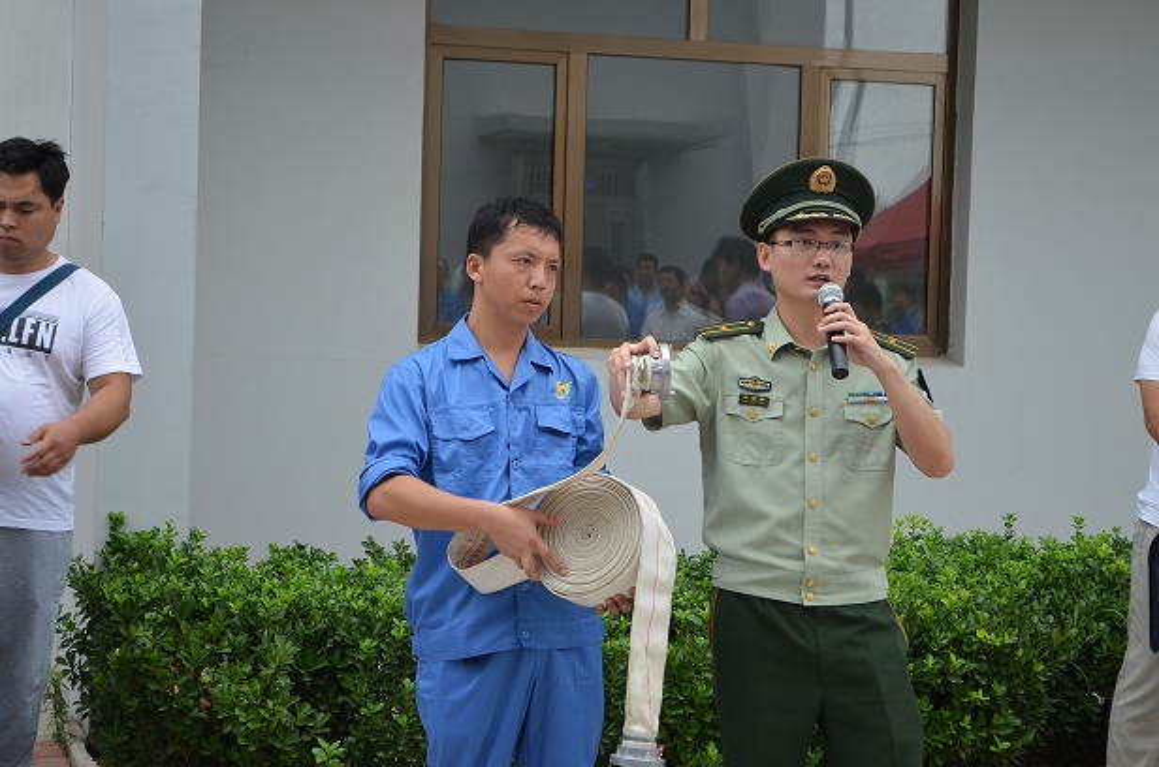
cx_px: 580
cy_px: 384
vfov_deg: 16.5
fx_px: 2651
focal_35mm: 82
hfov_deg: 24.7
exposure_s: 1/125
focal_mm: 55
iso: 200
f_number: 5.6
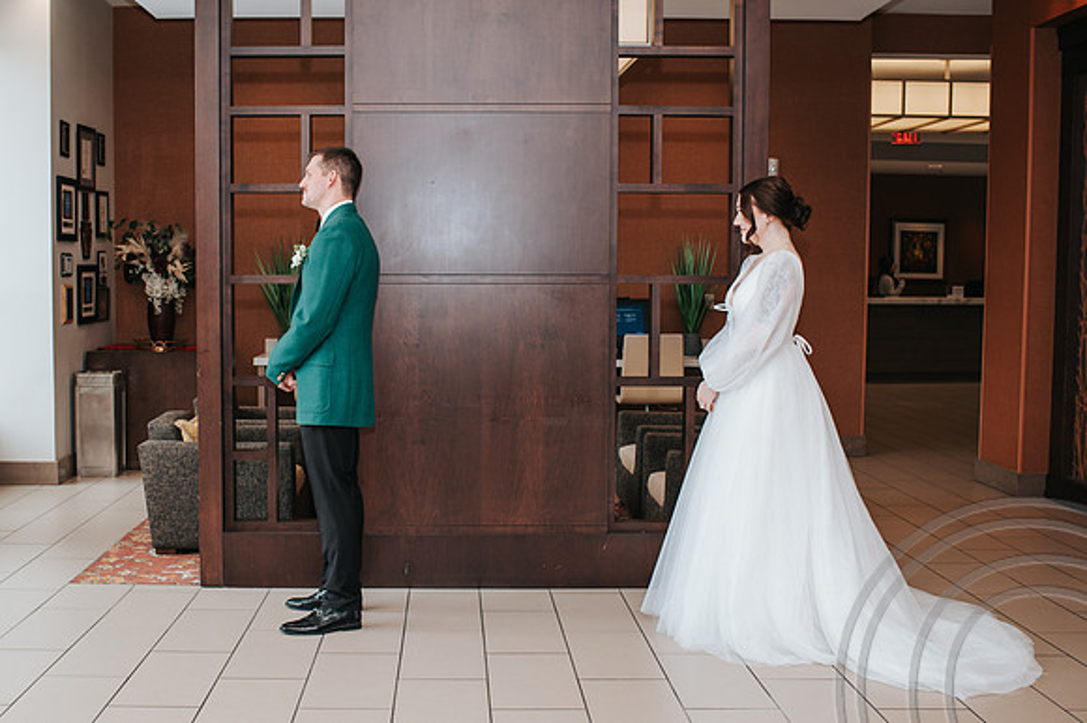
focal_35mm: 43
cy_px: 362
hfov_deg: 45.1
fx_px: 1302
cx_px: 435
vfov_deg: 31.0
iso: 450
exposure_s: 1/200
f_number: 3.2
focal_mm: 35
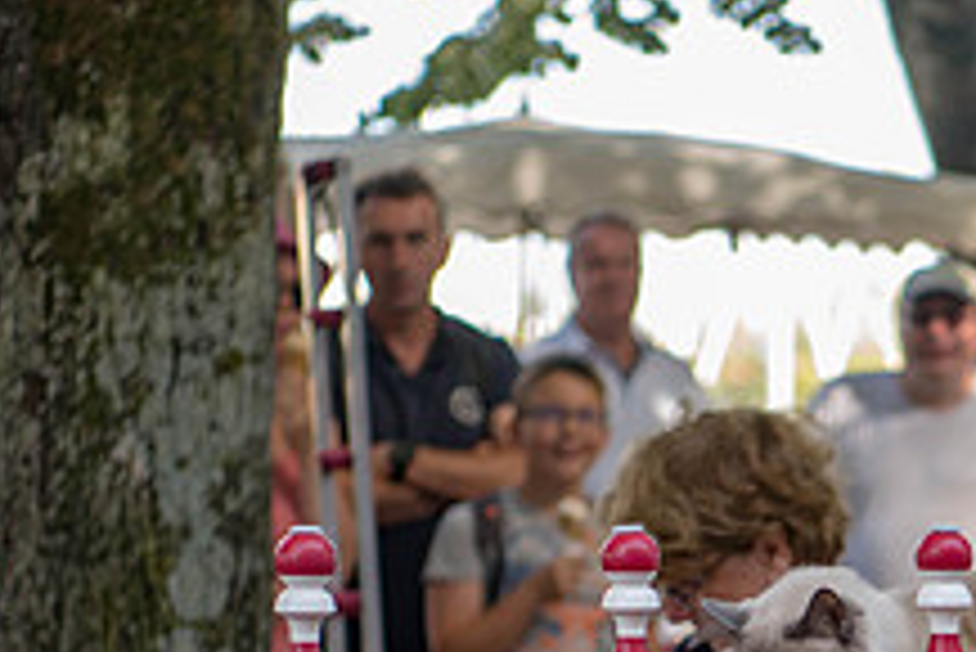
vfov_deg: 7.3
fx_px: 5073
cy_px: 780
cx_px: 891
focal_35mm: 187
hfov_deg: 10.9
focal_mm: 70
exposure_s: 1/80
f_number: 2.8
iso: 90
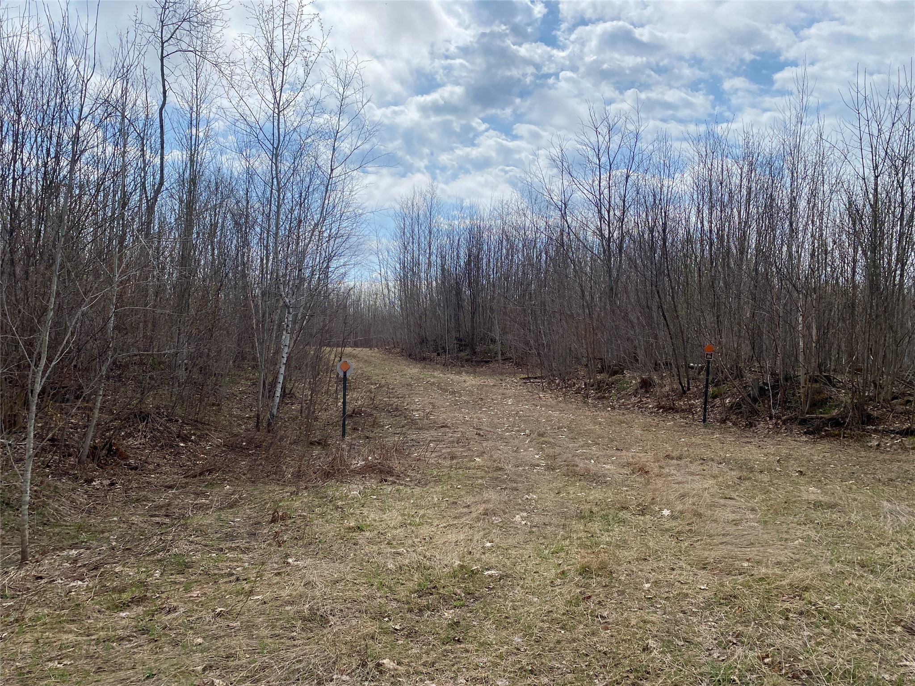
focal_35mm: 26
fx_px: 687
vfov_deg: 53.1
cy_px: 343
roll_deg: -1.0
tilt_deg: +0.3
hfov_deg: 67.3
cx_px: 458
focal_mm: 4.25
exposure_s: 1/6410
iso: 32
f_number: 1.8
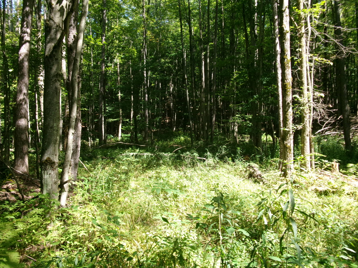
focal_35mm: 28
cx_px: 179
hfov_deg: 63.4
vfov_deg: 49.7
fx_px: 290
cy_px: 134
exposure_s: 1/120
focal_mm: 5.1
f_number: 3.9
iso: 100
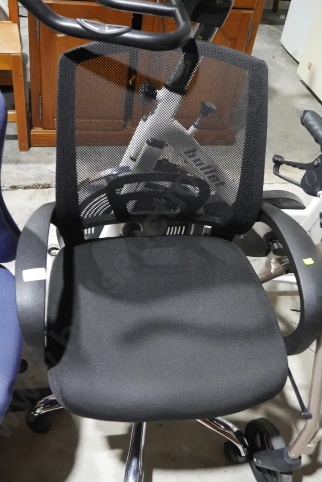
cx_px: 143
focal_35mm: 38
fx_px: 510
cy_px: 241
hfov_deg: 35.0
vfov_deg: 50.7
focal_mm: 18
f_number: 4
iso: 800
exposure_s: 1/60
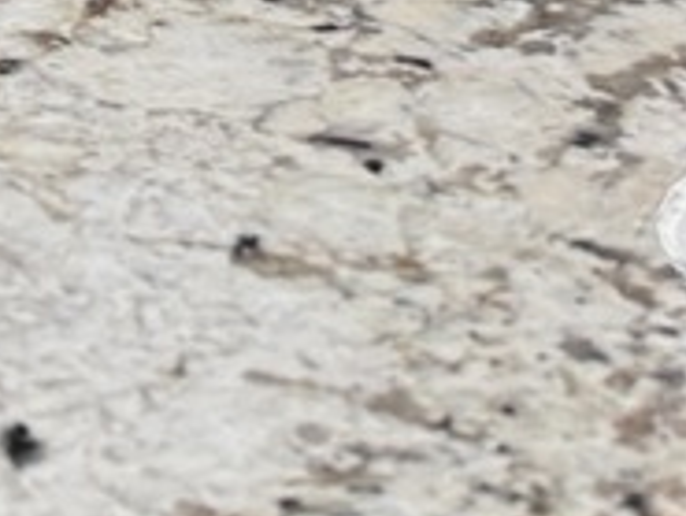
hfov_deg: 10.6
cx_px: 278
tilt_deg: +0.3
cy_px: -1418
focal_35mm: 187
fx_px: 3708
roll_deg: -1.8
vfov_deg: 6.6
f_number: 1.78
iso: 160
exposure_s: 1/60
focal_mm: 6.76
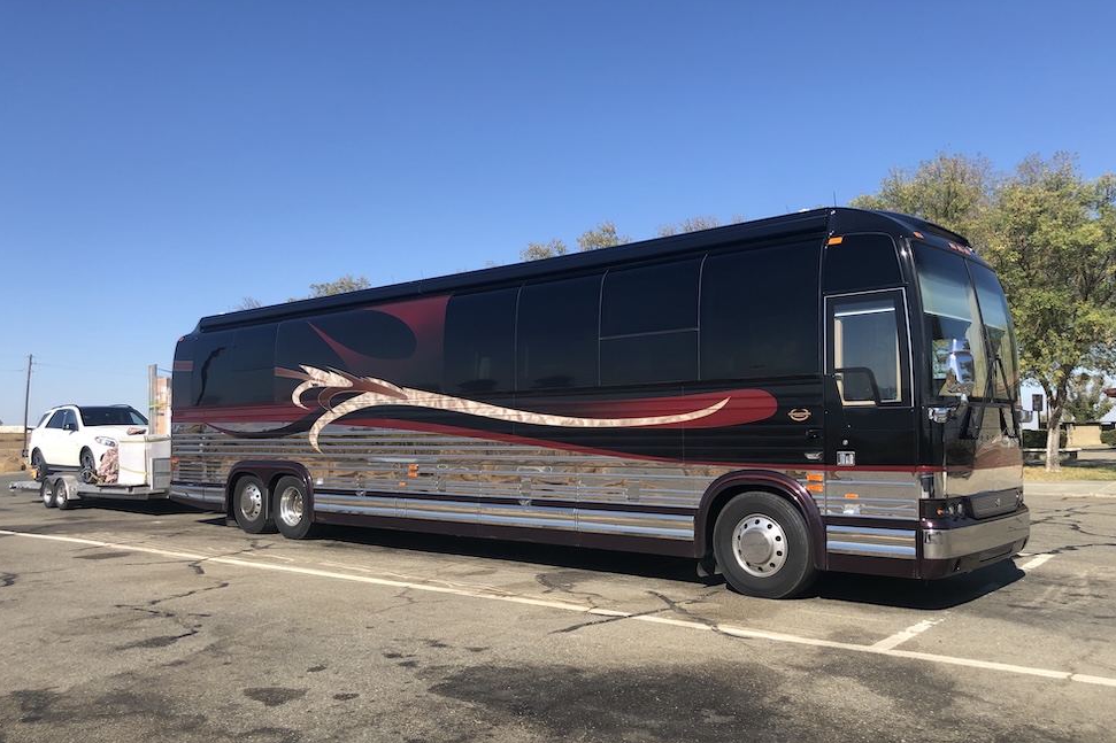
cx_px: 570
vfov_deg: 43.5
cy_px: 424
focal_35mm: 30
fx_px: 930
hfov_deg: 61.9
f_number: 1.8
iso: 20
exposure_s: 1/1656
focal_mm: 3.99
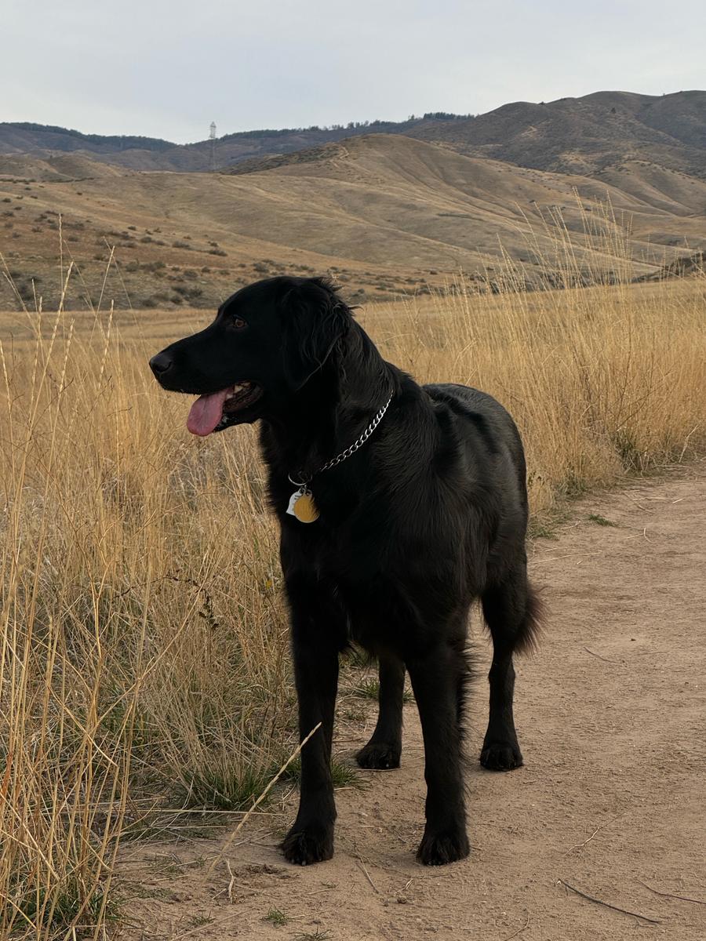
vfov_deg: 25.3
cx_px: 353
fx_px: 2094
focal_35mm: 77
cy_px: 470
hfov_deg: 19.1
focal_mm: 9
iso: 40
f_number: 2.8
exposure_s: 1/99
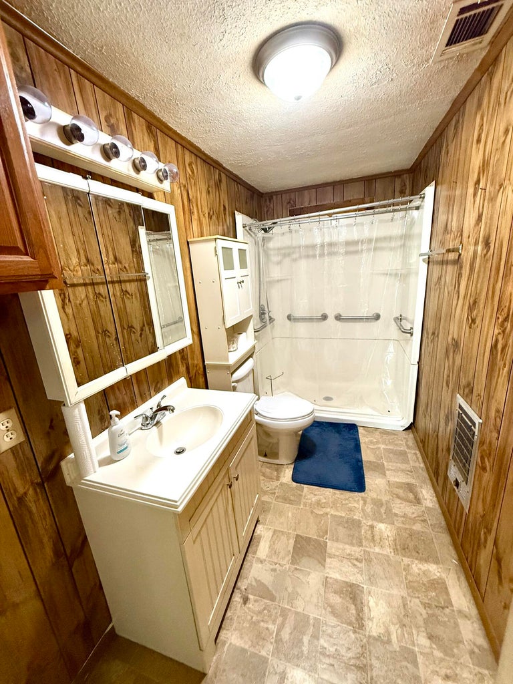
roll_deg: +4.5
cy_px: 342
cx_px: 256
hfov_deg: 85.7
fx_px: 277
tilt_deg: -14.0
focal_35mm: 14
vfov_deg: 102.1
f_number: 2.2
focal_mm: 2.22
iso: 400
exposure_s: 1/60
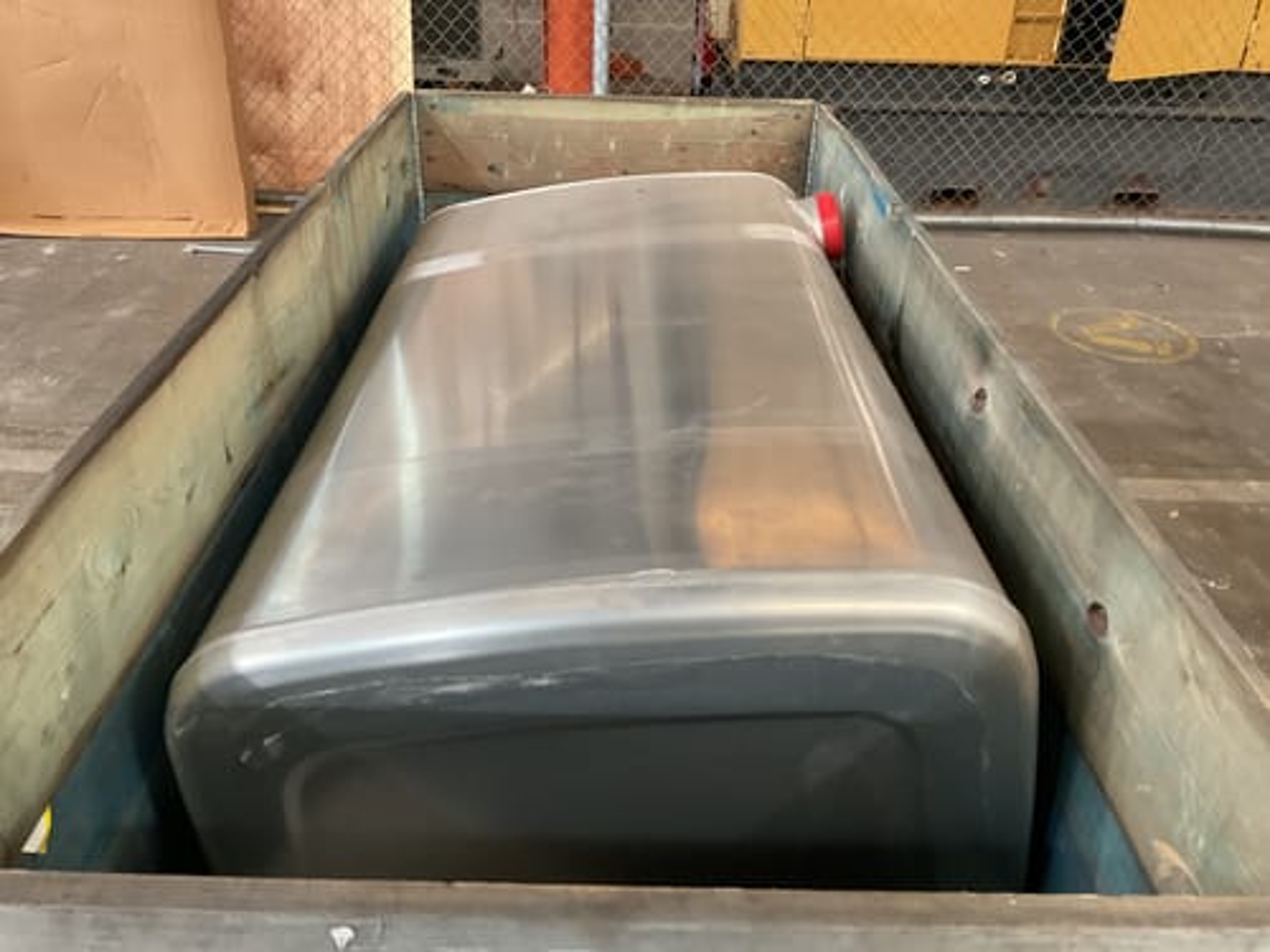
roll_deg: -2.4
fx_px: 1064
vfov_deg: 48.2
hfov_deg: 61.7
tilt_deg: -31.8
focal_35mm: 29
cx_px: 635
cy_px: 476
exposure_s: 1/33
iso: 200
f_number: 1.8
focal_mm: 3
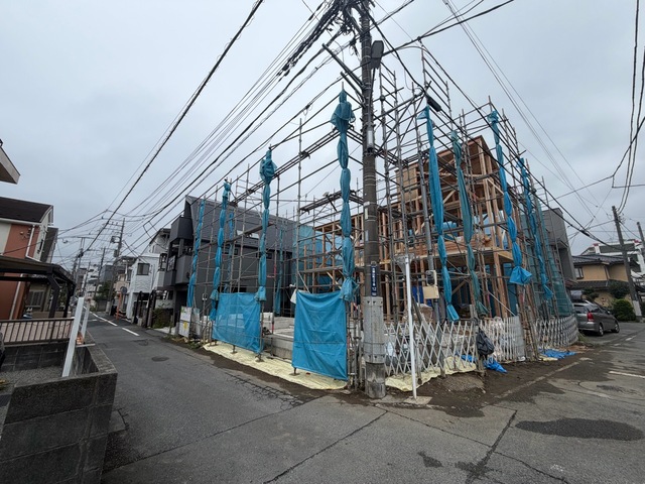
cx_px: 322
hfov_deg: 102.1
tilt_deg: +13.7
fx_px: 261
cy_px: 242
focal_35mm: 14
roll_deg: +0.9
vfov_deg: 85.7
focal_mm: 2.22
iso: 32
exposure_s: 1/770
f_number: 2.2
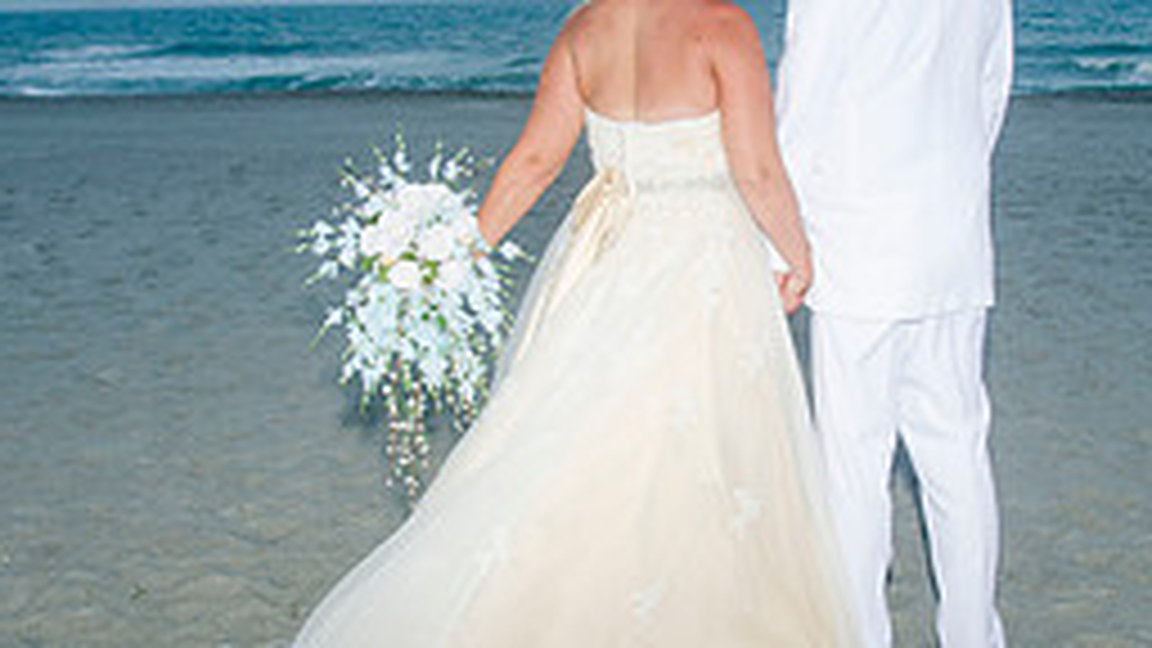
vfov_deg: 18.8
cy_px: 216
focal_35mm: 64
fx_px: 1955
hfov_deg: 32.7
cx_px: 706
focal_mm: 18
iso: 100
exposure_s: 1/60
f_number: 5.6
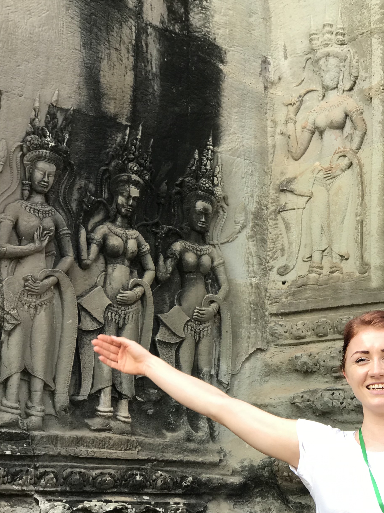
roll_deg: +0.6
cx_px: 356
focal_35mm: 94
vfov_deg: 20.9
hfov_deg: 15.5
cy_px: 282
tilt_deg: +10.0
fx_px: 1390
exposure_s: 1/100
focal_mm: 6.6
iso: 20
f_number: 2.8
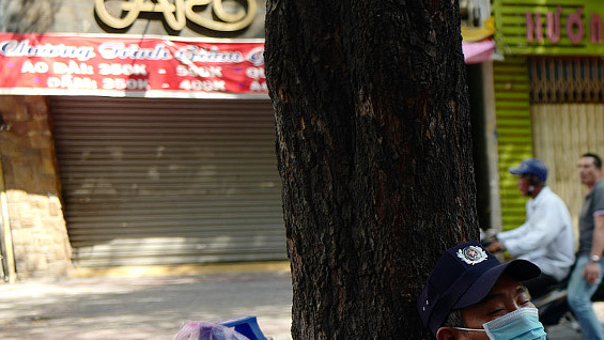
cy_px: 419
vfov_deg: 14.1
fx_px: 1329
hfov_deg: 22.4
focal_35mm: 83
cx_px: 819
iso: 100
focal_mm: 28
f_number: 1.7
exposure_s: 1/400
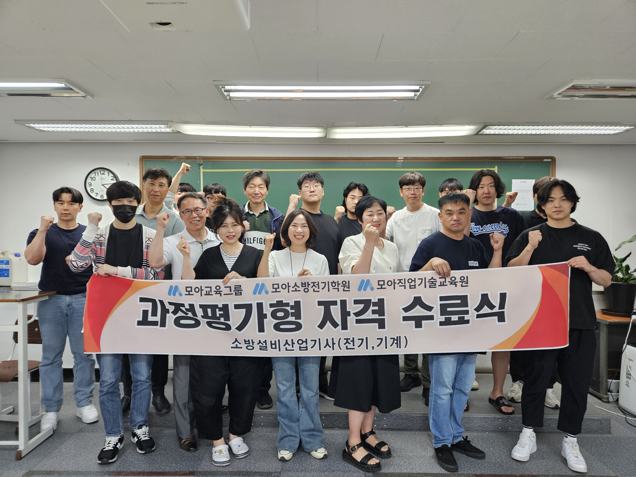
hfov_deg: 73.9
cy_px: 238
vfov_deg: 58.9
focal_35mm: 23
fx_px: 423
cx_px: 318
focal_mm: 5.4
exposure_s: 1/120
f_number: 1.8
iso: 200
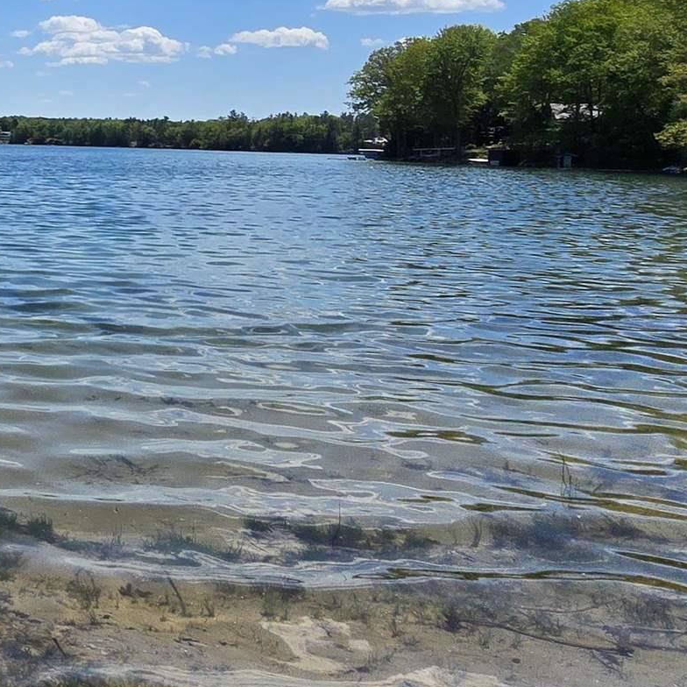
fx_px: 1010
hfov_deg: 27.3
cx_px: -320
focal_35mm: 45
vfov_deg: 37.2
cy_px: 230
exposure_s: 1/3264
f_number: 2.2
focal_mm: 2.2
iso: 50
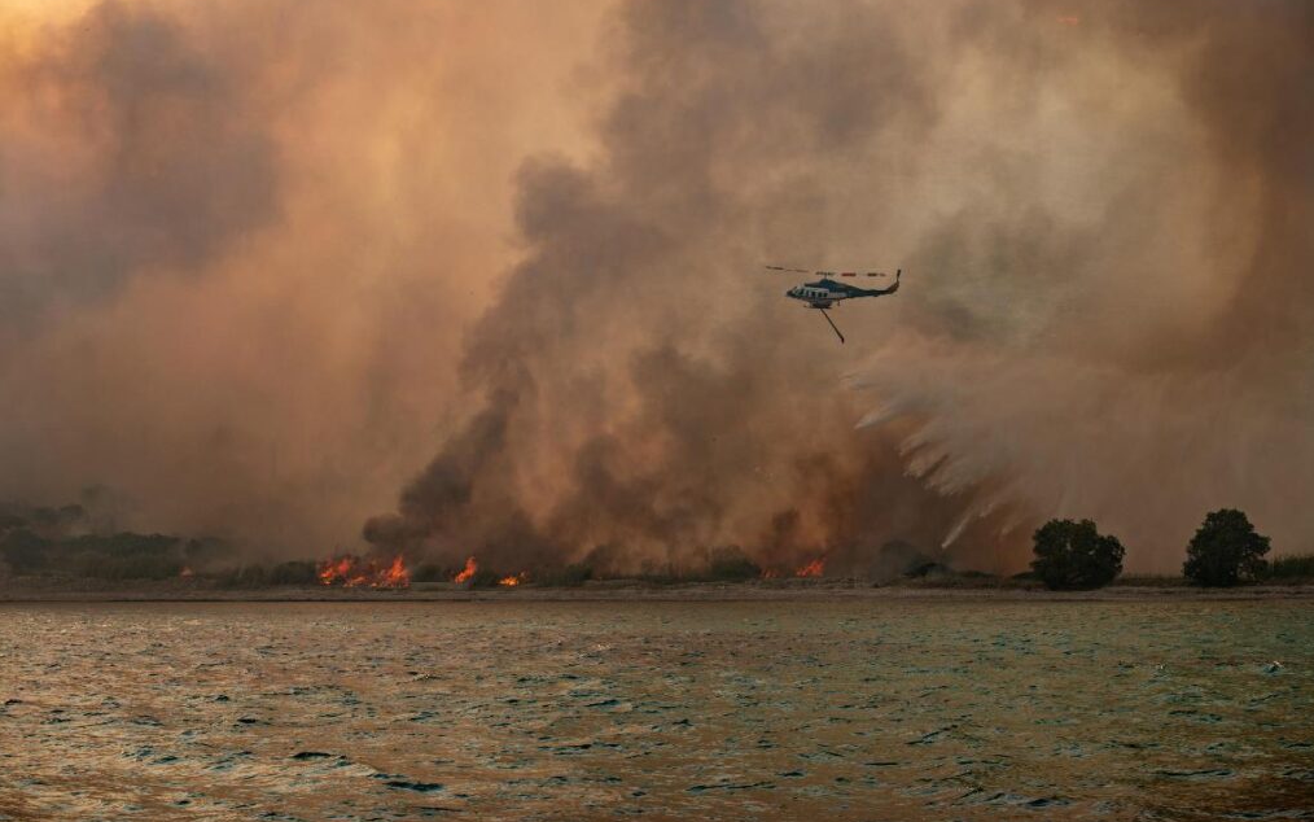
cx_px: 662
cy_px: 386
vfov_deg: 18.1
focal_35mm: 72
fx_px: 2579
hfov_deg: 28.6
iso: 100
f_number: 5.6
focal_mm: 70
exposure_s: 1/800
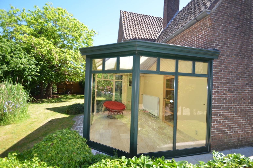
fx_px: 105
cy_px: 84
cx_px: 126
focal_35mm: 15
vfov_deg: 77.1
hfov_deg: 100.5
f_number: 4
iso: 100
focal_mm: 10
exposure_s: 1/250
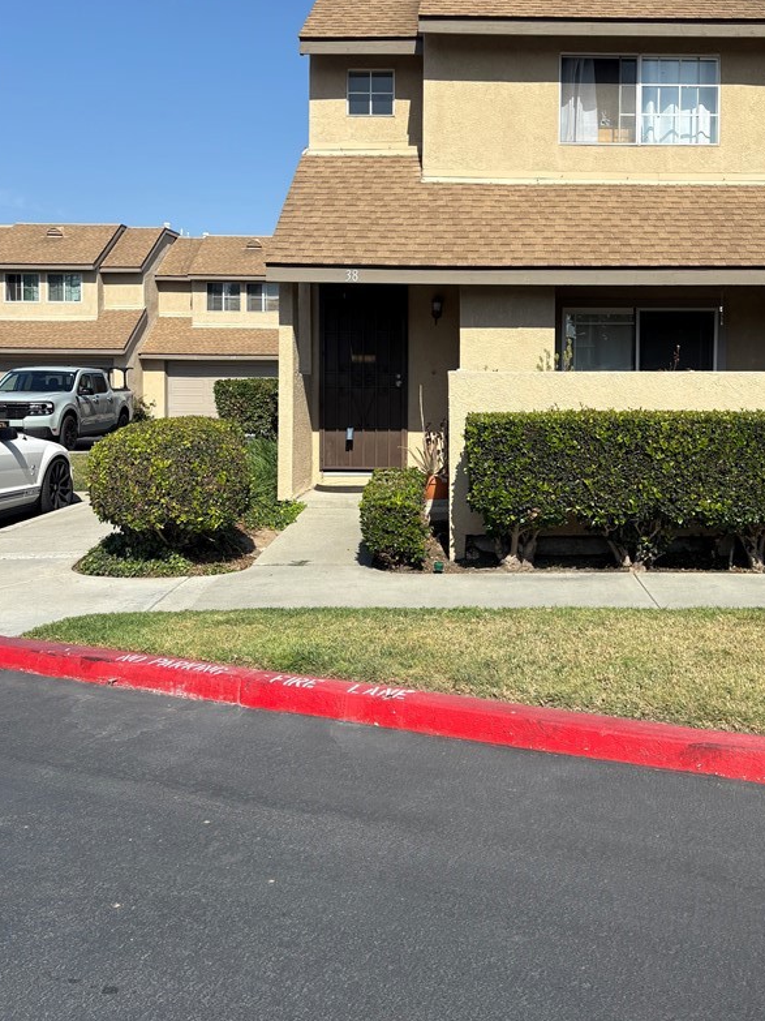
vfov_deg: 53.7
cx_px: 491
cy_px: 424
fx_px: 1002
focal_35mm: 34
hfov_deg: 41.4
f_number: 1.6
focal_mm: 5.96
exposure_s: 1/3831
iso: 50
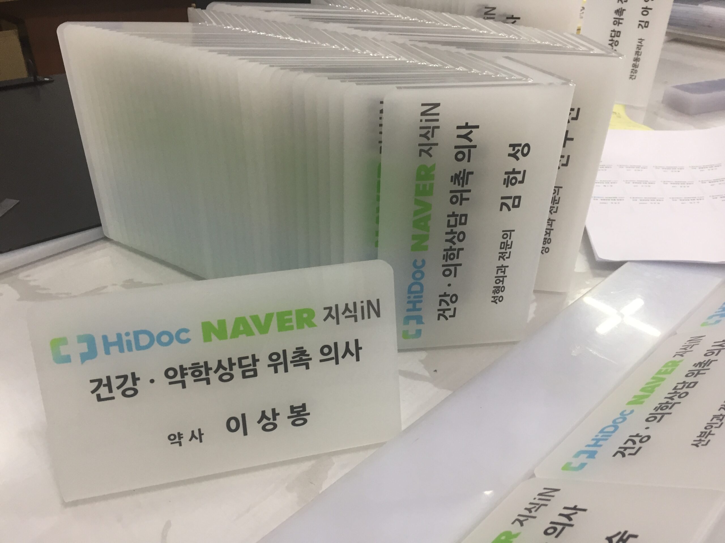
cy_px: 272
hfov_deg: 61.7
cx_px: 362
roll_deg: -1.6
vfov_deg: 48.2
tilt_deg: -32.9
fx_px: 607
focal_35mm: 29
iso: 32
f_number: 2.2
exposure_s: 1/30
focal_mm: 4.15
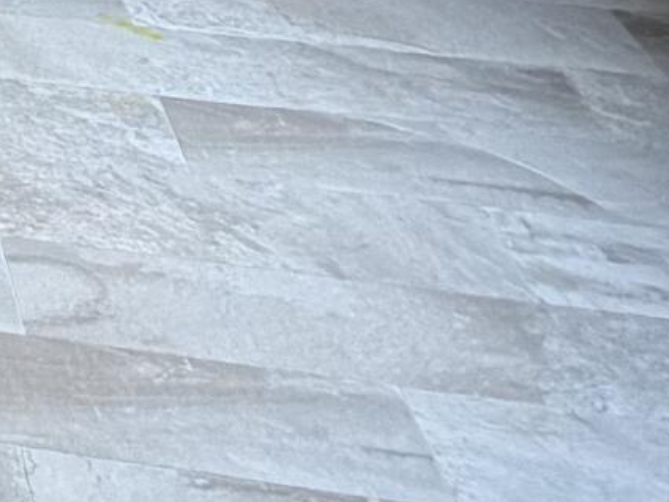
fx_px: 1913
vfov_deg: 12.4
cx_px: -803
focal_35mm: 99
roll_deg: +2.7
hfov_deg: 14.8
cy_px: -620
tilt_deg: -14.6
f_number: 2.2
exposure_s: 1/120
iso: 100
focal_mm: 2.22
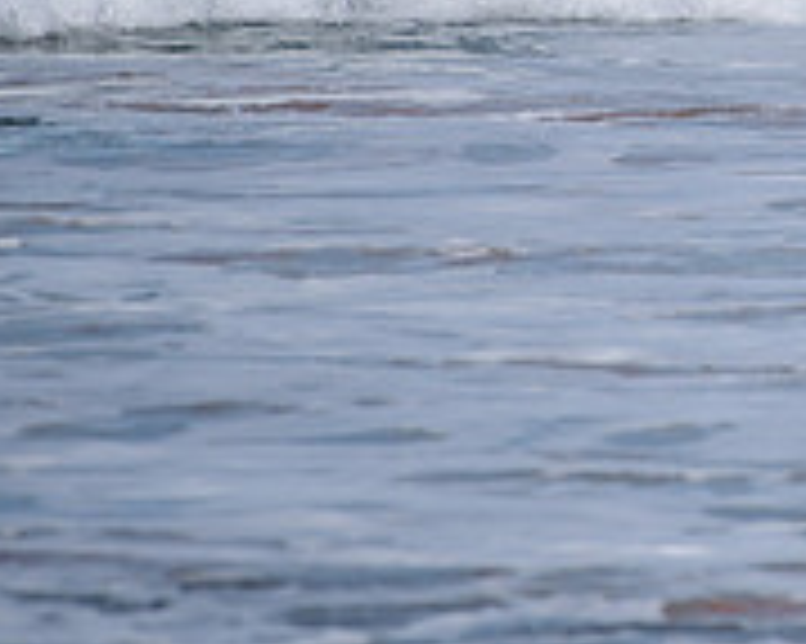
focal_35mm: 1518
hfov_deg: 1.3
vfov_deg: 1.0
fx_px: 36191
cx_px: 1225
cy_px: -178
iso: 250
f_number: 6.3
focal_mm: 500
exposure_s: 1/2500
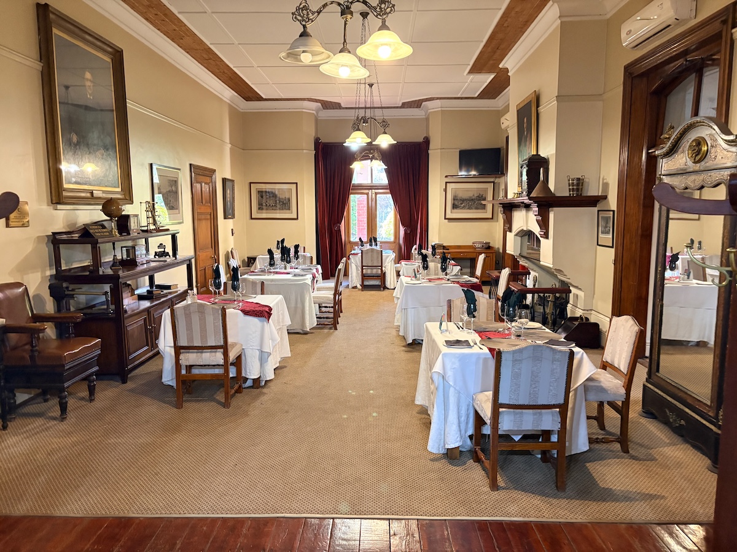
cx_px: 368
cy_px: 276
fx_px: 554
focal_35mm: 26
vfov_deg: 53.1
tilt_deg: -6.6
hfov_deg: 67.3
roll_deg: +0.9
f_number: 1.6
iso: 400
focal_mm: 5.96
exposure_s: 1/33
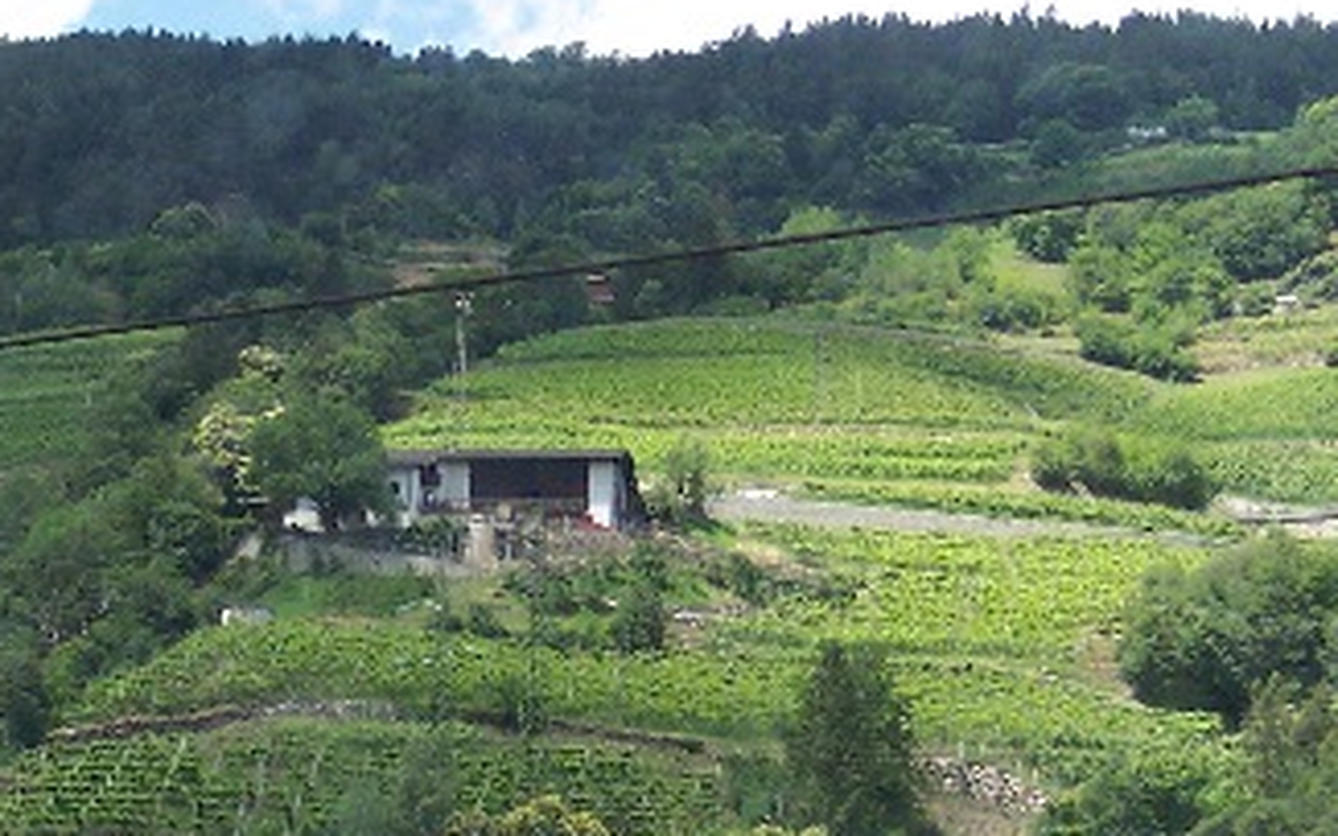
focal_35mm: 99
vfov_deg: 13.2
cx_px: 486
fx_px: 3609
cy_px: 655
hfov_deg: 21.0
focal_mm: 8
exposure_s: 1/350
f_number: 2.8
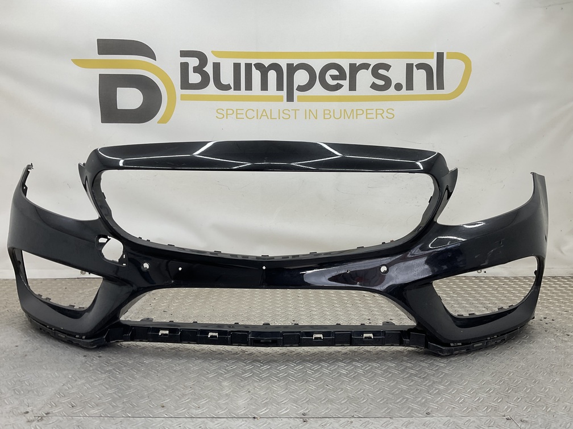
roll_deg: -1.4
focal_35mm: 29
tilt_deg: -7.5
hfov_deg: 61.7
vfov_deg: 48.2
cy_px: 214
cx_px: 286
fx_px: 480
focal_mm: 3
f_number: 1.8
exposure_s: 1/120
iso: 20
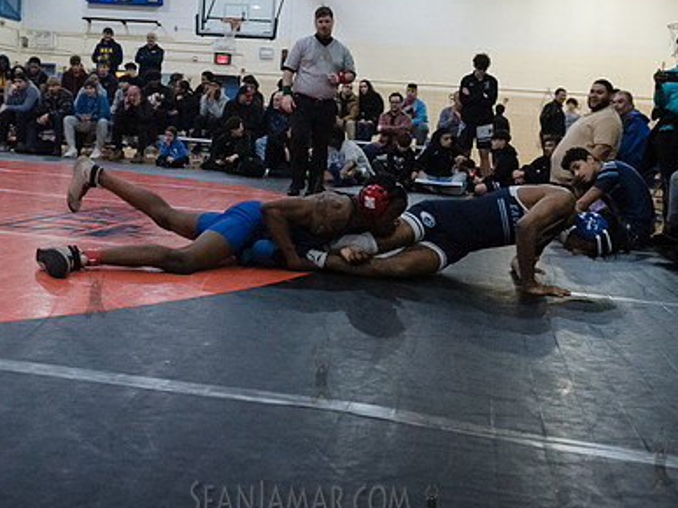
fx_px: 783
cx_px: 321
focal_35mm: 40
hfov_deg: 46.8
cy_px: 202
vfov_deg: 35.8
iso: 8000
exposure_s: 1/400
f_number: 3.2
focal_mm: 24
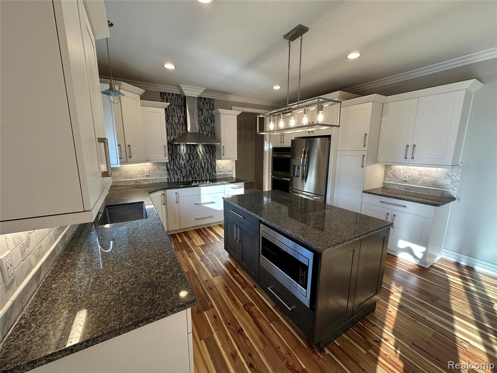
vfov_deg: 85.7
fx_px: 201
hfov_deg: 102.1
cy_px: 186
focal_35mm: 14
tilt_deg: -10.9
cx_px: 248
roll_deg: -0.1
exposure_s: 1/120
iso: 125
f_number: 2.2
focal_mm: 2.22
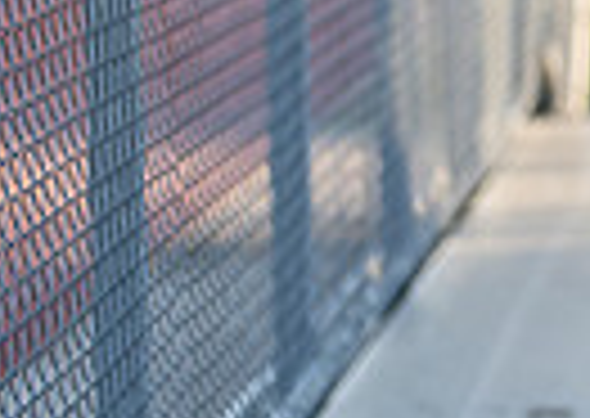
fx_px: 4247
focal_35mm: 254
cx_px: 926
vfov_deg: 5.6
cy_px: 69
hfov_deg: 7.8
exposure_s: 1/2000
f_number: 1.2
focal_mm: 50
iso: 100
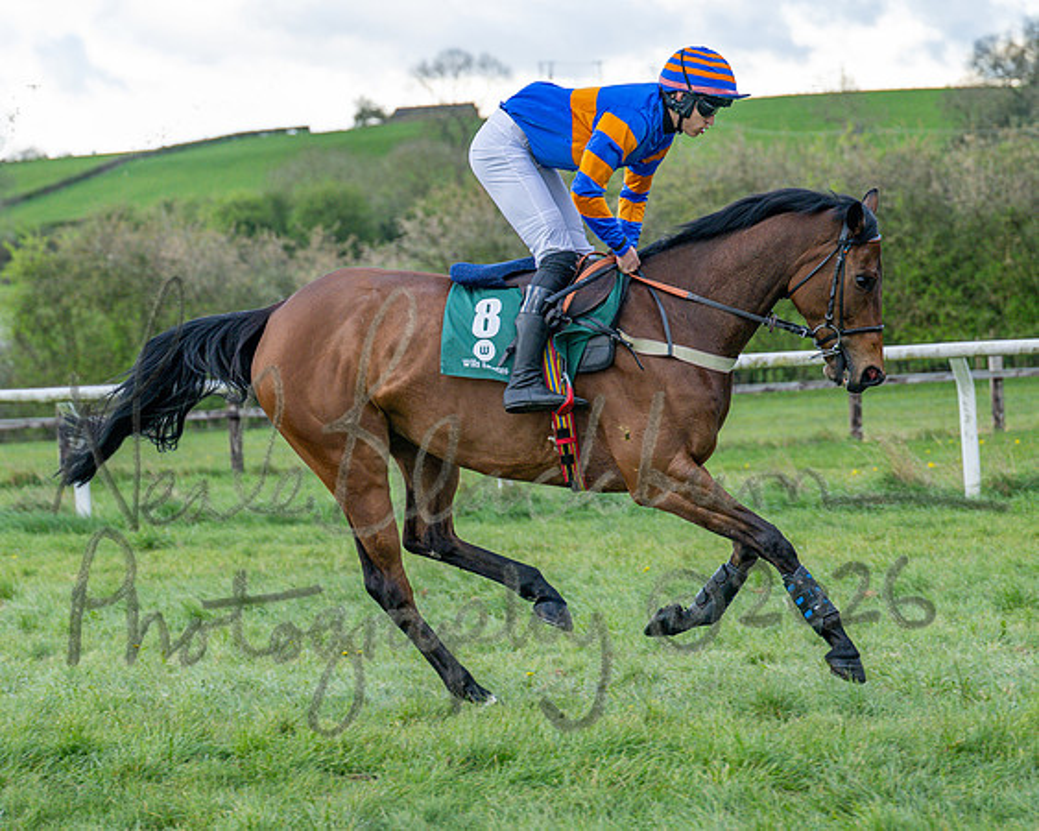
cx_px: 433
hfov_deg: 16.3
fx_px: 3637
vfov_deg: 13.0
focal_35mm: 118
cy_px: 416
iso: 400
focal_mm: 70
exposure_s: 1/1000
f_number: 2.8
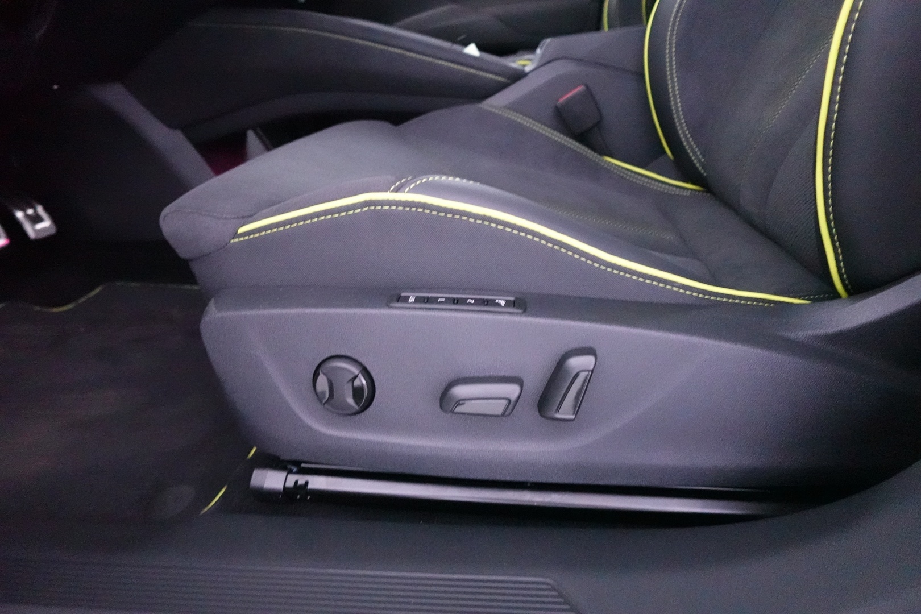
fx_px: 512
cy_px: 307
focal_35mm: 20
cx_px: 460
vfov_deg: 61.9
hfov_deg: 84.0
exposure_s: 1/60
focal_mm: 7.6
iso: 6400
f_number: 2
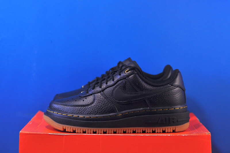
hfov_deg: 27.0
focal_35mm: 75
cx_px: 115
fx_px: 478
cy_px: 76
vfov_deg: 18.1
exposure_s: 1/250
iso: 250
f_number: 3.2
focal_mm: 50
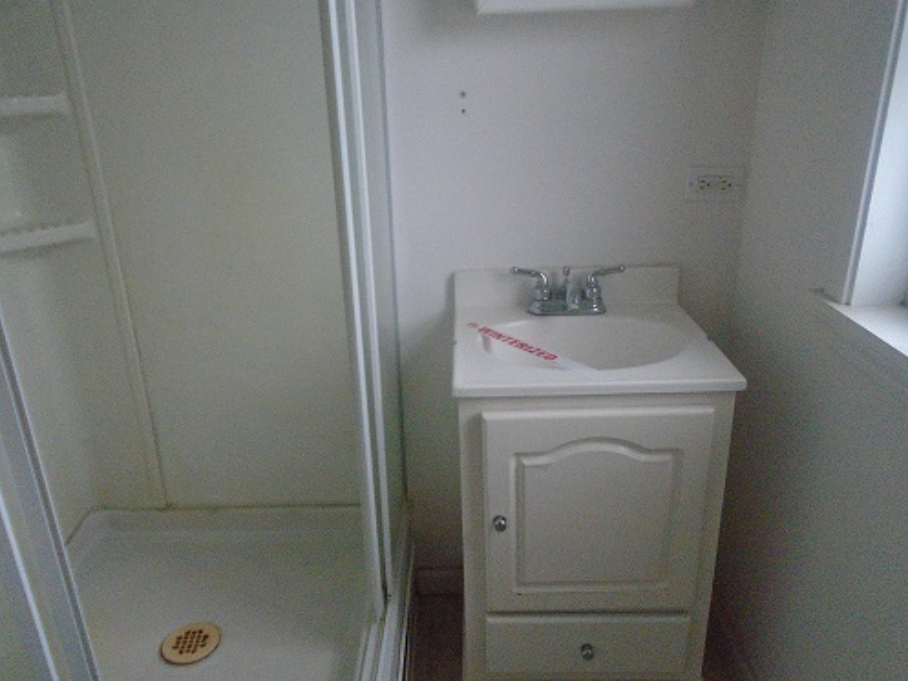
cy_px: 351
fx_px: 708
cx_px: 449
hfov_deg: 65.3
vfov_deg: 51.4
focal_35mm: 27
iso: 800
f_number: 3.2
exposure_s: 1/125
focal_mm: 4.6
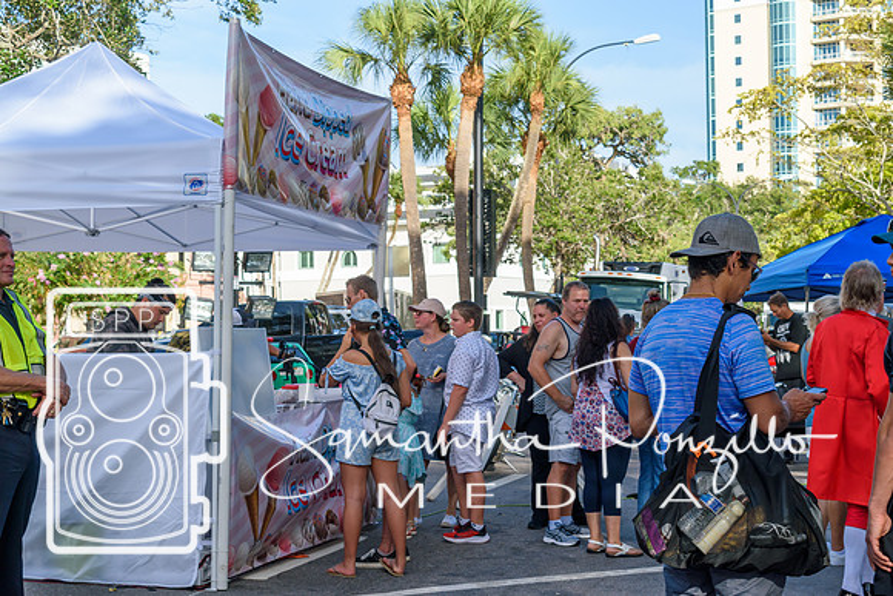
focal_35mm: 60
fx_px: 1489
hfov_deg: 33.4
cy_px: 298
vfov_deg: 22.6
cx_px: 446
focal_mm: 40
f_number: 9
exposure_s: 1/320
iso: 200
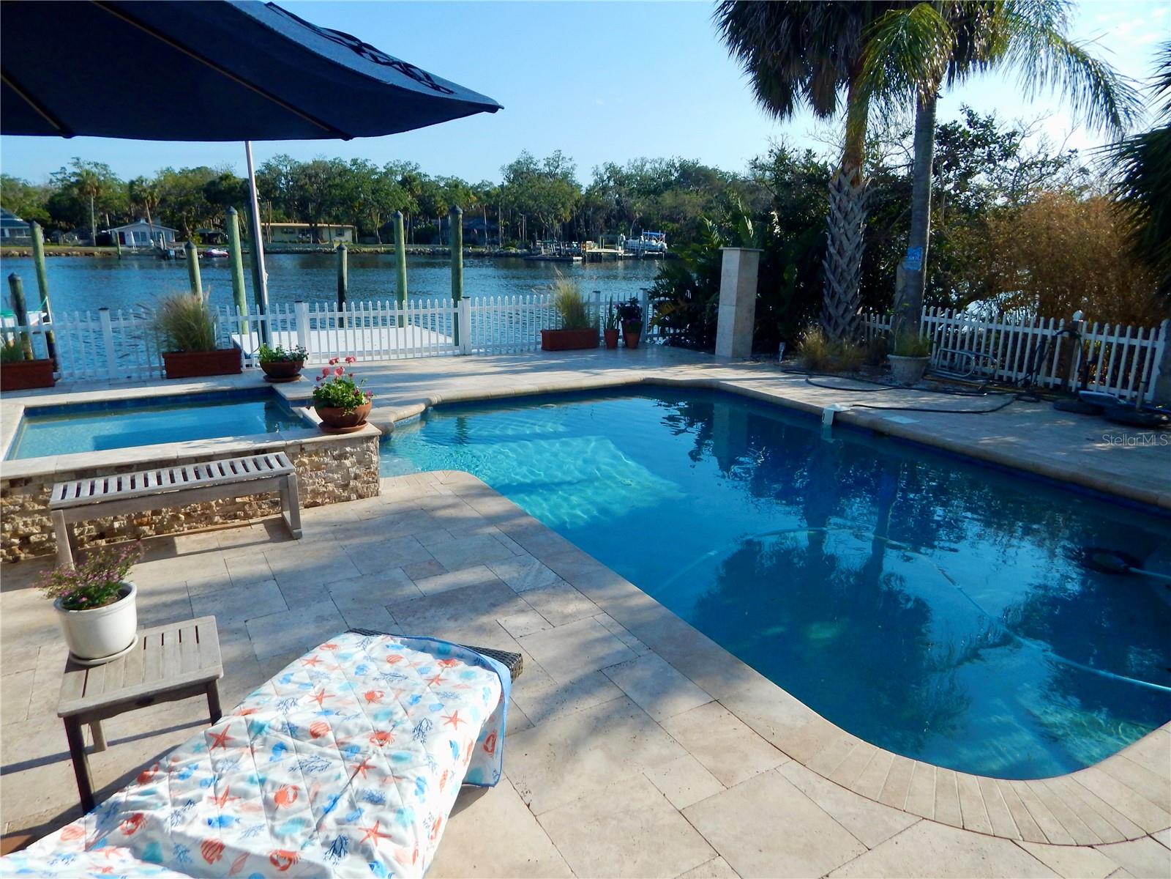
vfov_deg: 61.1
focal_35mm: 22
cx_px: 586
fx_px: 744
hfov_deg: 76.4
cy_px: 440
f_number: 6
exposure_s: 1/500
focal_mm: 4
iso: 125
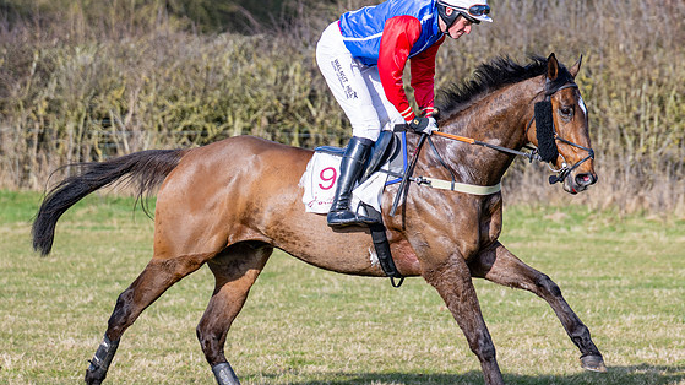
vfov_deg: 4.9
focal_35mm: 249
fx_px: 4521
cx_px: 383
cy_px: 176
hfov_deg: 8.7
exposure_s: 1/1250
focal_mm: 110
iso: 100
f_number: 2.8
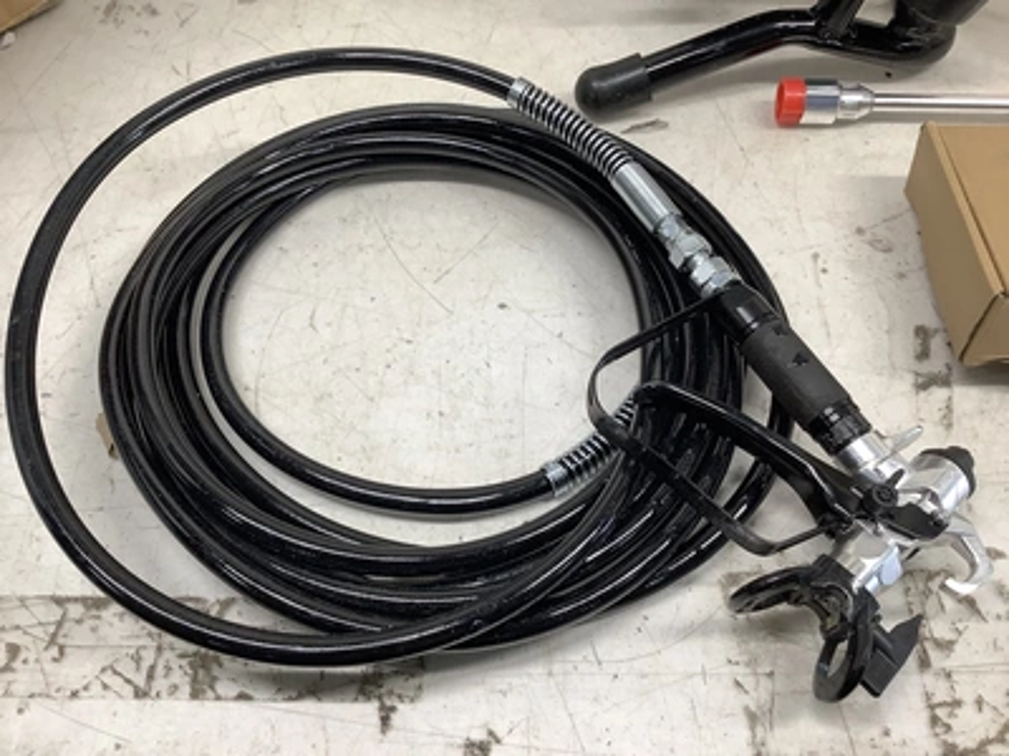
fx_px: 904
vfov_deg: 45.4
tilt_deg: -54.3
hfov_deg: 58.4
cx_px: 504
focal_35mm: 31
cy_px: 378
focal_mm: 3.3
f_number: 2.4
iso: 50
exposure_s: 1/60
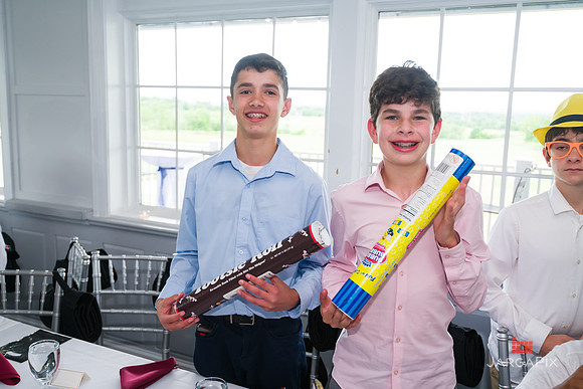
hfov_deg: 54.4
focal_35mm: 35
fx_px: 567
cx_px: 292
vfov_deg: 37.9
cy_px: 194
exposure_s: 1/200
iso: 800
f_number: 4
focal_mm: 35
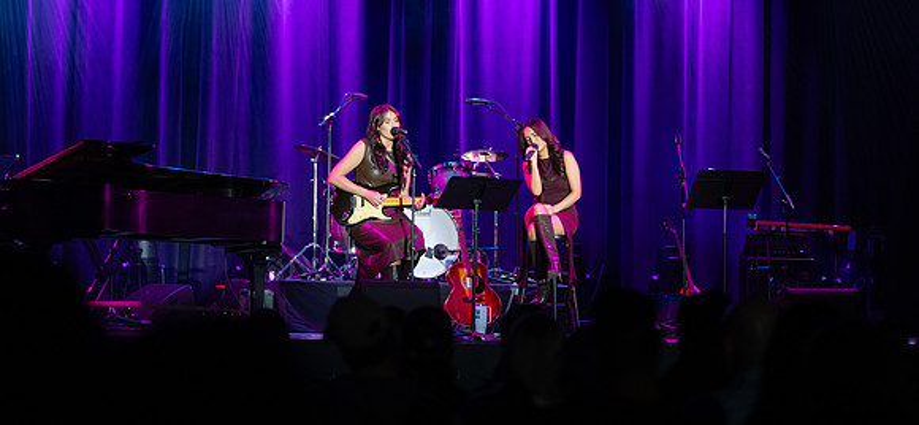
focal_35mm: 107
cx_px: 460
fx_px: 2502
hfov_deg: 20.8
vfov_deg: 9.7
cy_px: 172
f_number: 2.8
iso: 2000
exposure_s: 1/200
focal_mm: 98
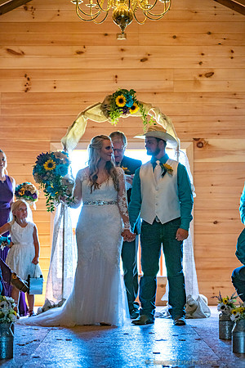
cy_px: 184
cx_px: 122
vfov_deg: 19.5
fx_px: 1072
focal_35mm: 105
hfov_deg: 13.0
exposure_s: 1/640
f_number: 3.5
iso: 2500
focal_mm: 105
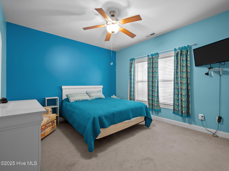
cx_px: 114
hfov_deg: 94.5
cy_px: 86
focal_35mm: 16
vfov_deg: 78.1
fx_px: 106
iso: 200
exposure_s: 1/1.67
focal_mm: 8
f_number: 5.6
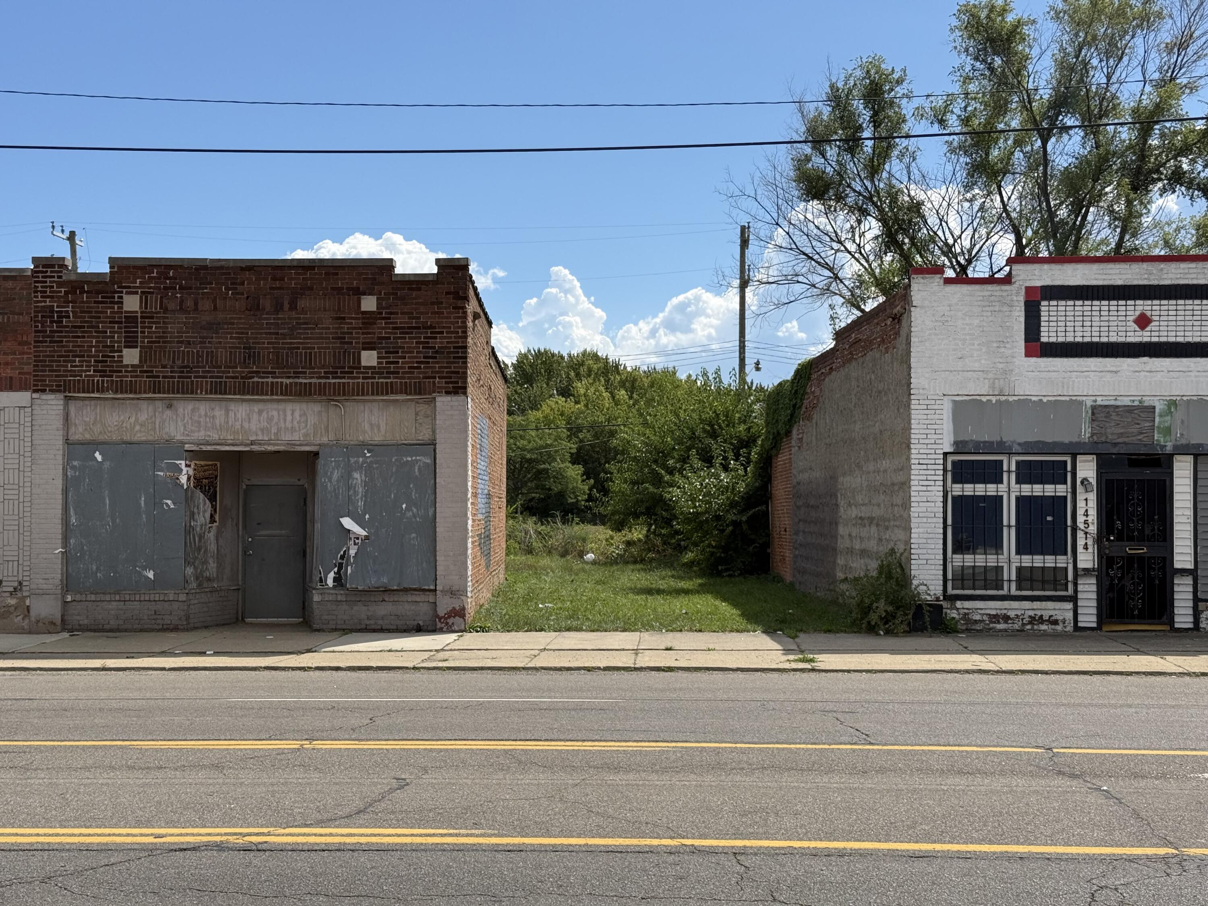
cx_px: 604
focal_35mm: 48
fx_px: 1675
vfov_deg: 30.3
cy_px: 453
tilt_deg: +1.4
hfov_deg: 39.7
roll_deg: -0.9
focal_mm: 6.76
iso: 64
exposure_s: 1/6536
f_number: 1.78
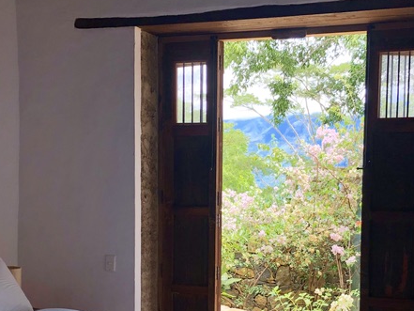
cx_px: 192
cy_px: 241
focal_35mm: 65
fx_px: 778
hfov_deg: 29.8
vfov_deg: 22.3
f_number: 1.8
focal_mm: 4
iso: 20
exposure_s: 1/175
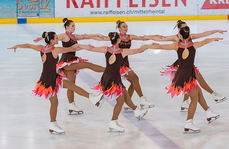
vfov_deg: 9.1
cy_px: 92
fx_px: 942
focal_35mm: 149
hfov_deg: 13.9
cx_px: 113
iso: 640
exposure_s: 1/320
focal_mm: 70
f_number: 4
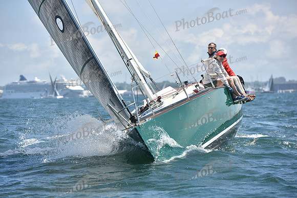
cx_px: 148
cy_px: 99
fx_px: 1527
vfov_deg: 7.4
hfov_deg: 11.1
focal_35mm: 185
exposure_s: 1/1250
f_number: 6.3
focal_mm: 185
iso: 250
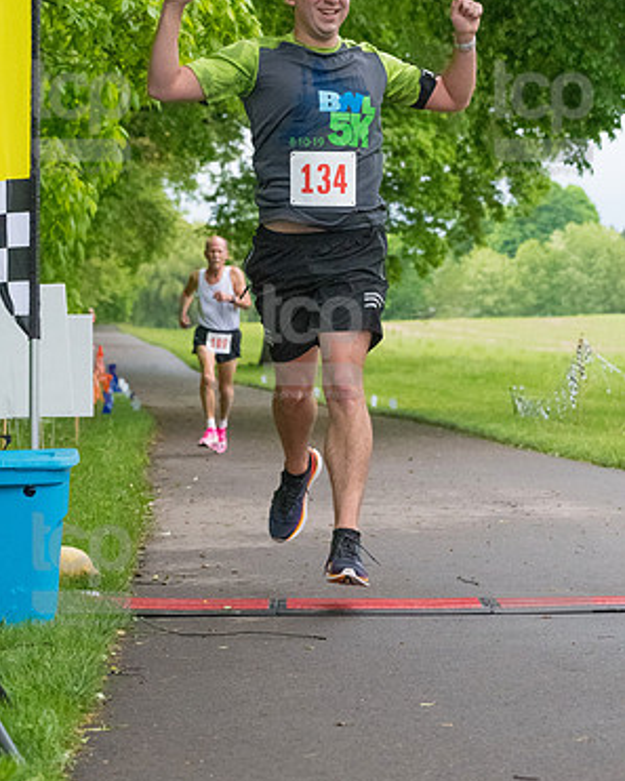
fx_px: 3236
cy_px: 341
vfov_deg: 13.8
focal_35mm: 140
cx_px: 312
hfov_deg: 11.0
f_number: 5.6
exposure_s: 1/1250
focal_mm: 82
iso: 6400
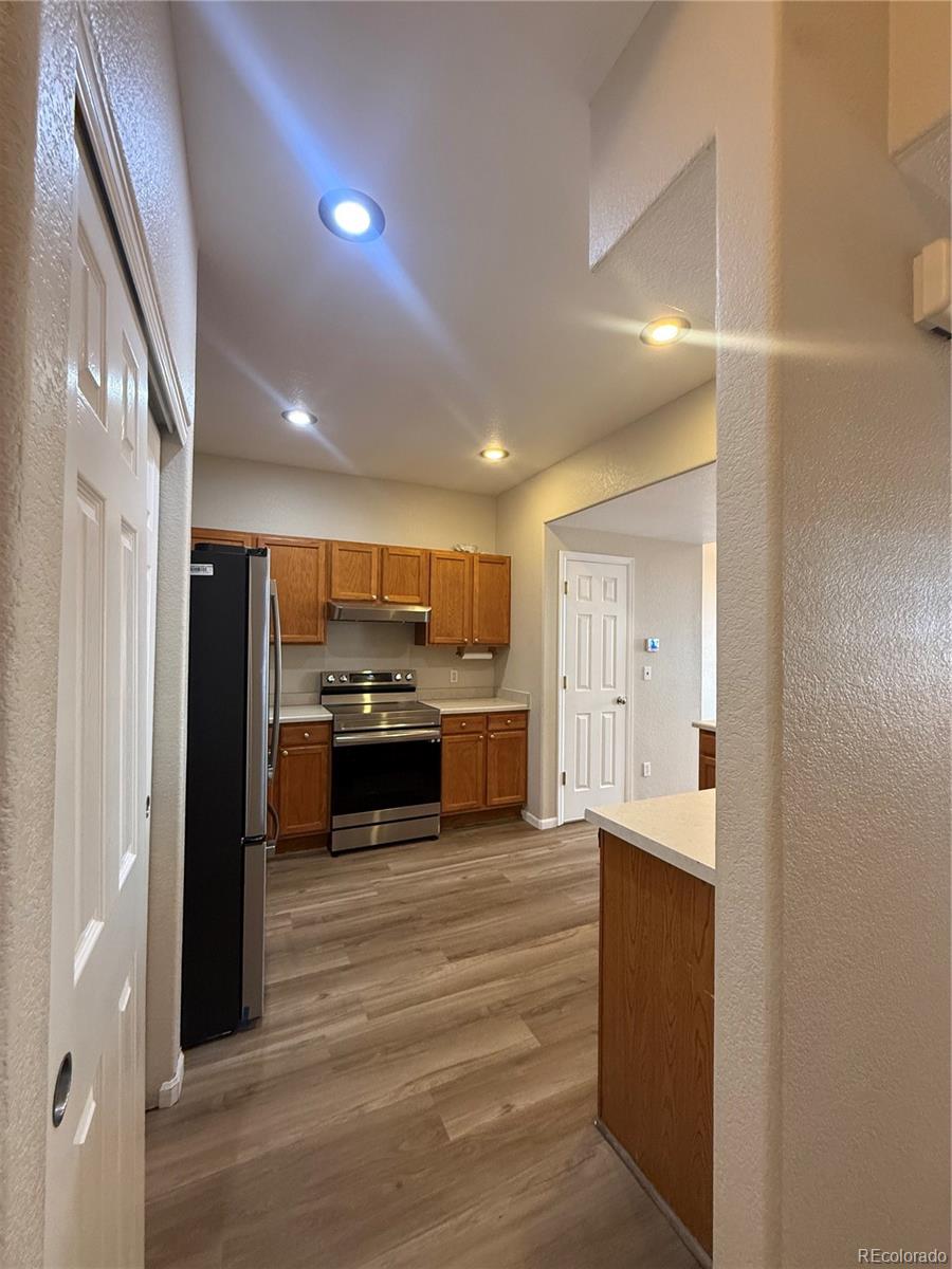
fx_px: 513
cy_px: 634
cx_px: 476
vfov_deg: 102.1
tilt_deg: +2.3
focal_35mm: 14
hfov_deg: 85.7
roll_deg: -1.6
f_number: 2.2
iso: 400
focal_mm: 2.22
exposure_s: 1/60
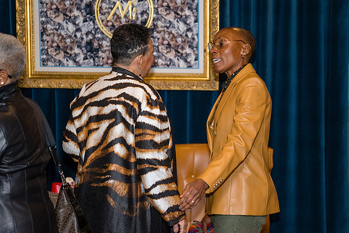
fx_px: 1212
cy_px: 116
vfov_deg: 11.0
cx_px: 174
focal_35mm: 125
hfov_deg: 16.4
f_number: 4
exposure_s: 1/100
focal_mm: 125
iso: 4000
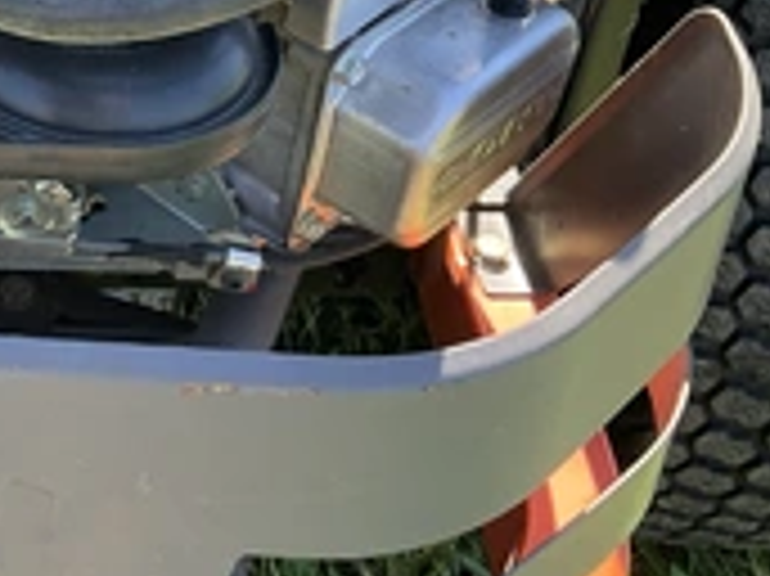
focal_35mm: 68
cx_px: -50
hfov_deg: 26.6
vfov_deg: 21.4
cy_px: 140
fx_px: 1512
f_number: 1.8
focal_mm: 3
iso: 25
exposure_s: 1/172
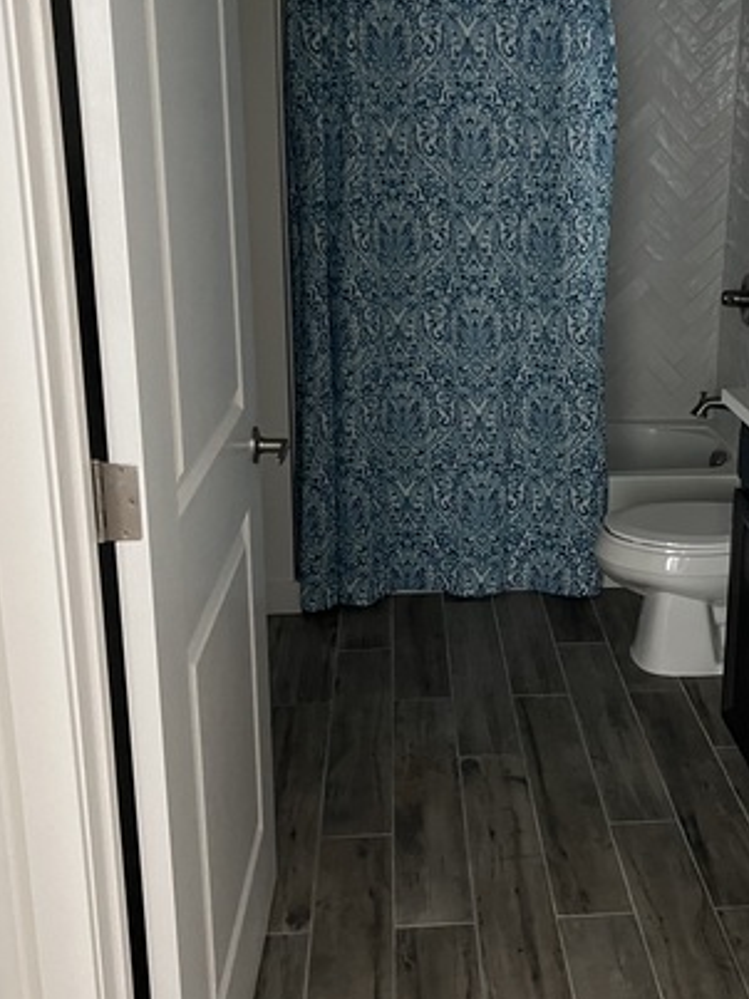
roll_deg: -2.2
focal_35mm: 43
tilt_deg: -16.5
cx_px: 556
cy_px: 452
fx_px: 1241
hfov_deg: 33.0
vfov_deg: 43.8
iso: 500
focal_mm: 5.7
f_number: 1.5
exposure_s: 1/40
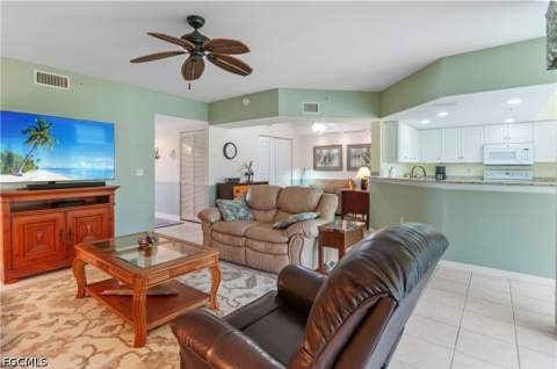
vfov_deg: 69.4
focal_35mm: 17
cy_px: 184
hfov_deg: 92.6
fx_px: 266
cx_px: 278
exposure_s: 1/3
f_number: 8
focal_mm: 11.5
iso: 200
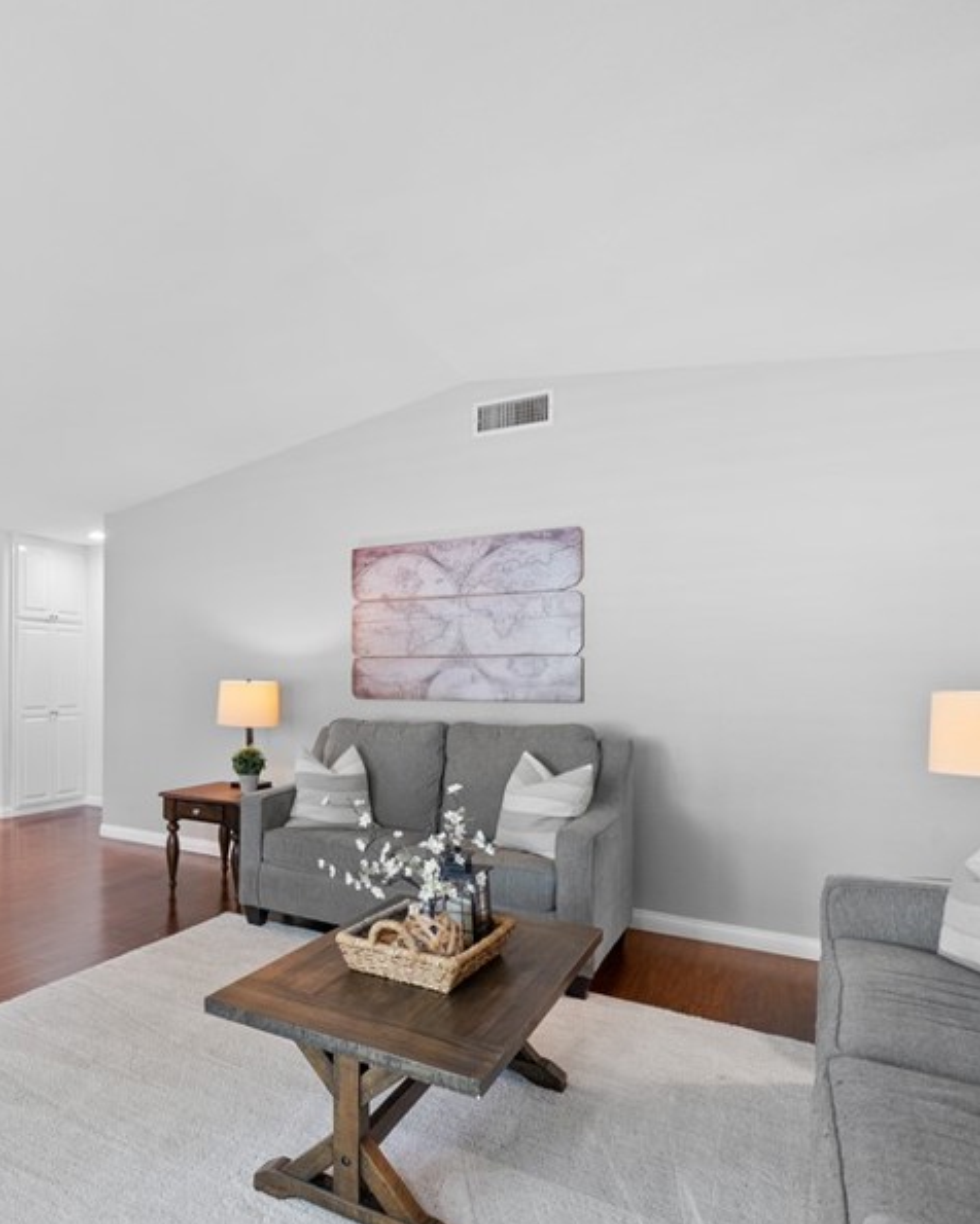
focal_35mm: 21
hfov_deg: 57.0
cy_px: 670
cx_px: 109
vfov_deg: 77.4
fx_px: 761
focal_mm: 13
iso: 100
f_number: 10
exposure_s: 1/1.25
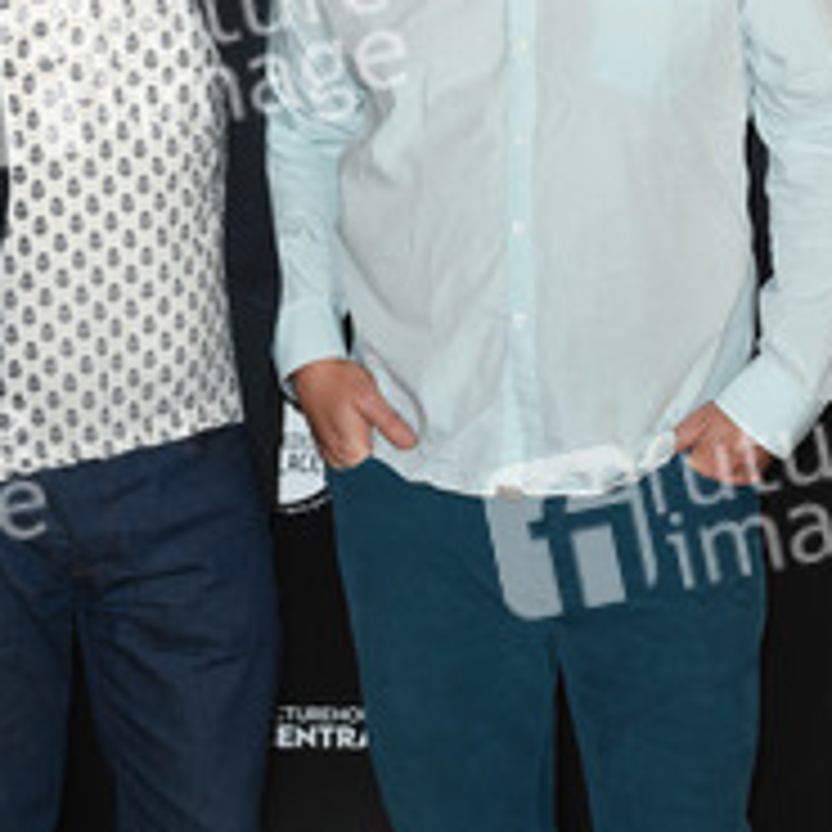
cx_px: 308
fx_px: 4296
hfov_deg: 11.1
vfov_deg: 11.1
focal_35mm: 158
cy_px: 288
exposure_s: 1/250
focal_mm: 86
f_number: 4
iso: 1600
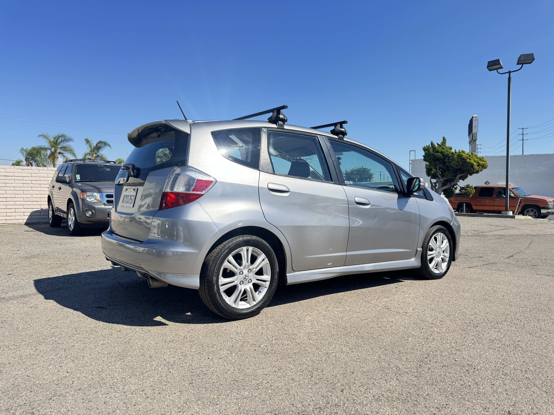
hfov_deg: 71.6
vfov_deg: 56.8
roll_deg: -0.8
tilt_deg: -2.7
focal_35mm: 24
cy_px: 208
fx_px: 384
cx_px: 277
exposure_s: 1/2331
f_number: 1.78
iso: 80
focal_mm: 6.76
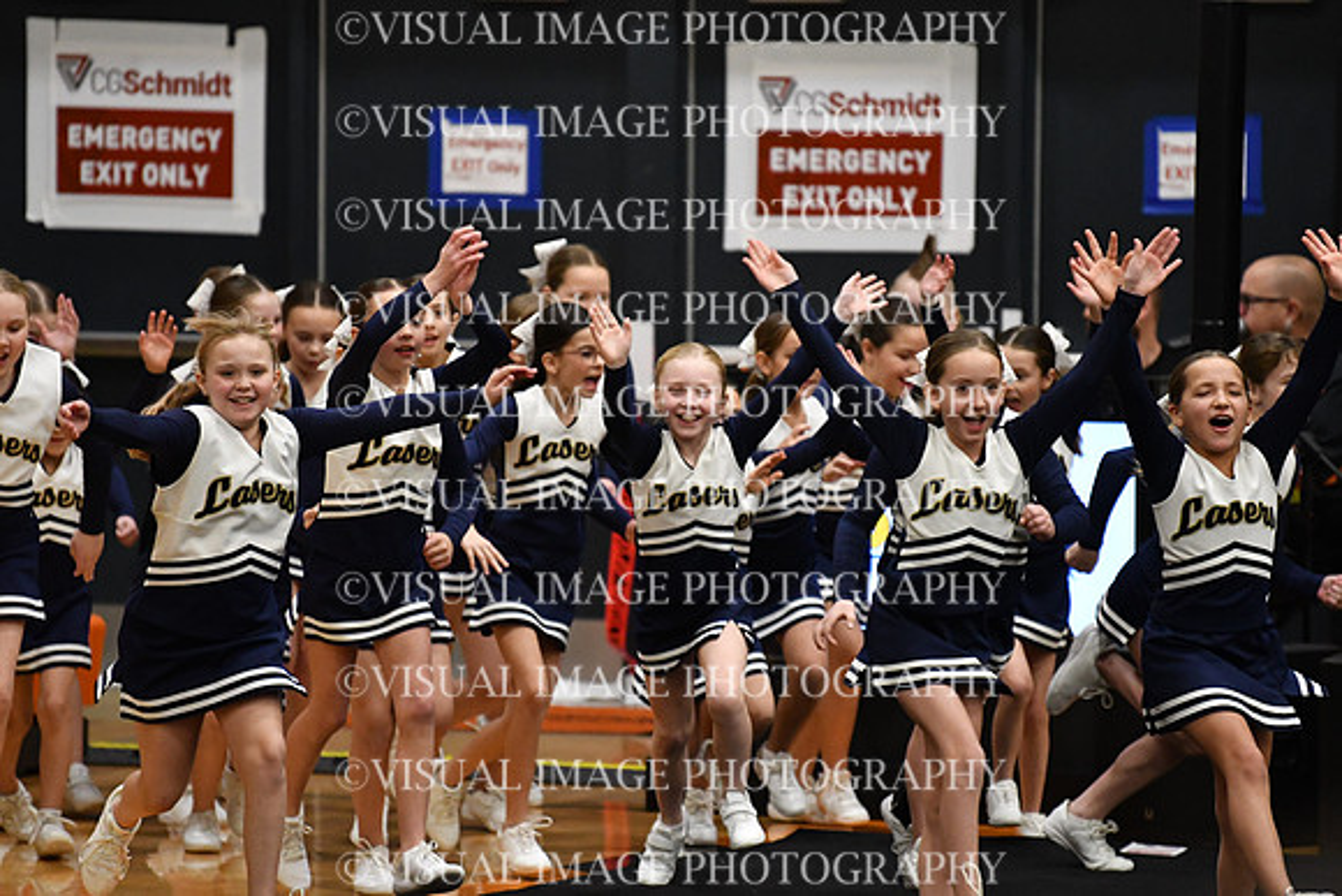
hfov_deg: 6.9
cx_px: 671
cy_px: 448
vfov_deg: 4.6
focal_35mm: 300
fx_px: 11185
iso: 4000
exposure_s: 1/800
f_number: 2.8
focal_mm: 200
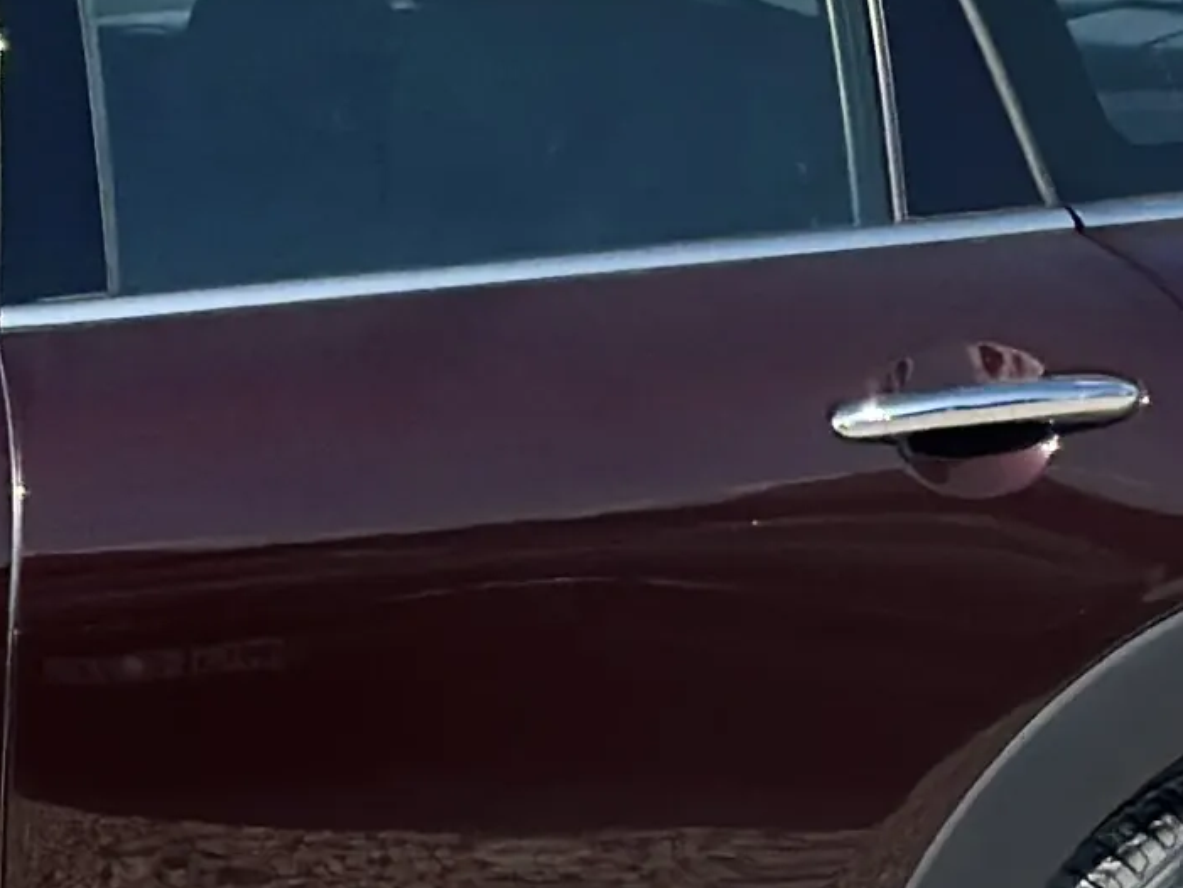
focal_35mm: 263
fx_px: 8990
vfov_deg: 5.7
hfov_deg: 7.3
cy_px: 518
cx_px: -1149
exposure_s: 1/7634
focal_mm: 6.86
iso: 100
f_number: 1.78
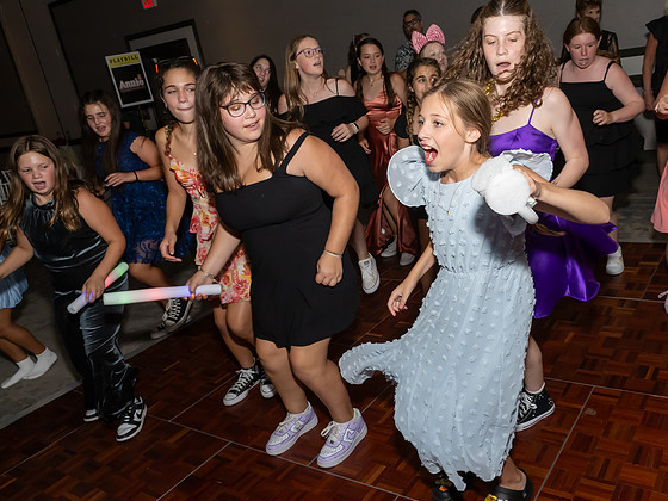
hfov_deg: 61.1
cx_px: 402
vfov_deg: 48.2
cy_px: 240
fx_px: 560
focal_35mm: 29
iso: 1000
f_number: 8
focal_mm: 17
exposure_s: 1/250
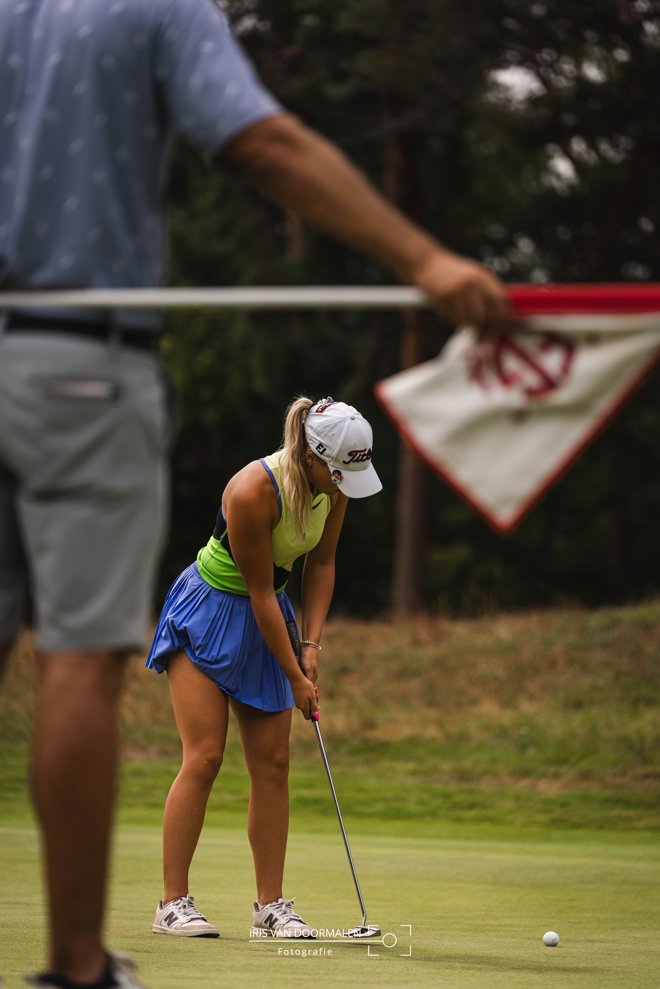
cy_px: 494
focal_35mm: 156
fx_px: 4290
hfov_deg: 8.8
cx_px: 330
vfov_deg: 13.2
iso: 100
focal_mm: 156
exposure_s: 1/3200
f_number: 2.8
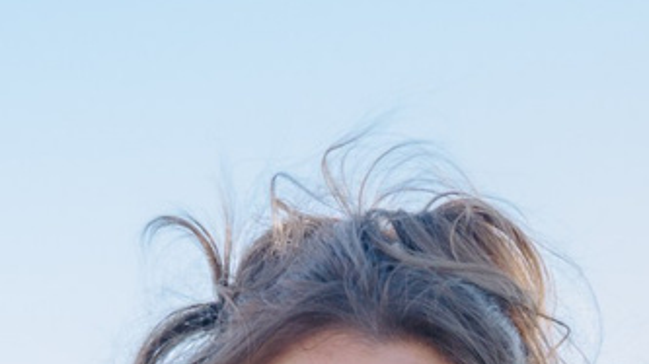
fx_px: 4593
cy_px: 826
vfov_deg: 4.5
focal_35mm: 267
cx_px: 786
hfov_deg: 8.0
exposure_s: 1/200
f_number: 4
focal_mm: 28.9
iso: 125
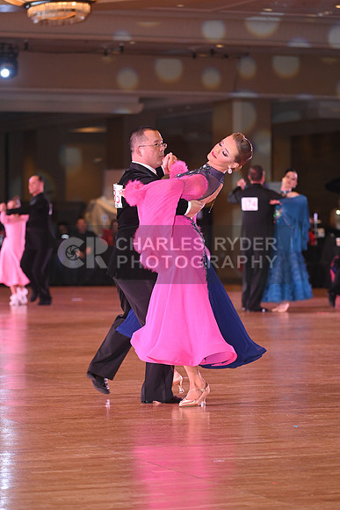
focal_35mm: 135
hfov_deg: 10.2
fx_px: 1911
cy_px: 255
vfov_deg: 15.2
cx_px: 170
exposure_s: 1/200
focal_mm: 135
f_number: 4.5
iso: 2000
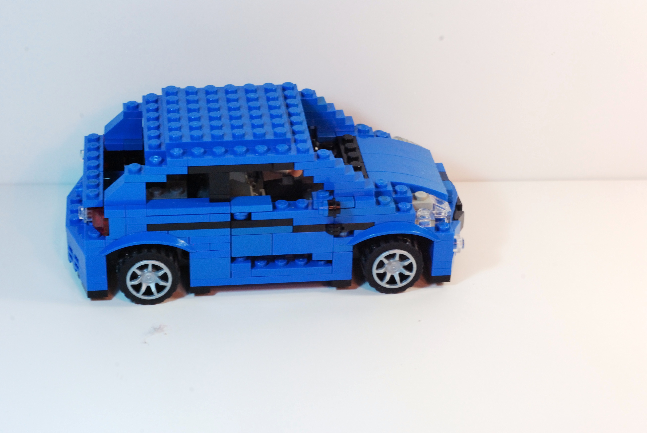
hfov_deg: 27.0
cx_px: 324
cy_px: 216
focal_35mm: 75
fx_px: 1350
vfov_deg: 18.2
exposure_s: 1/25
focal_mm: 50
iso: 800
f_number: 14
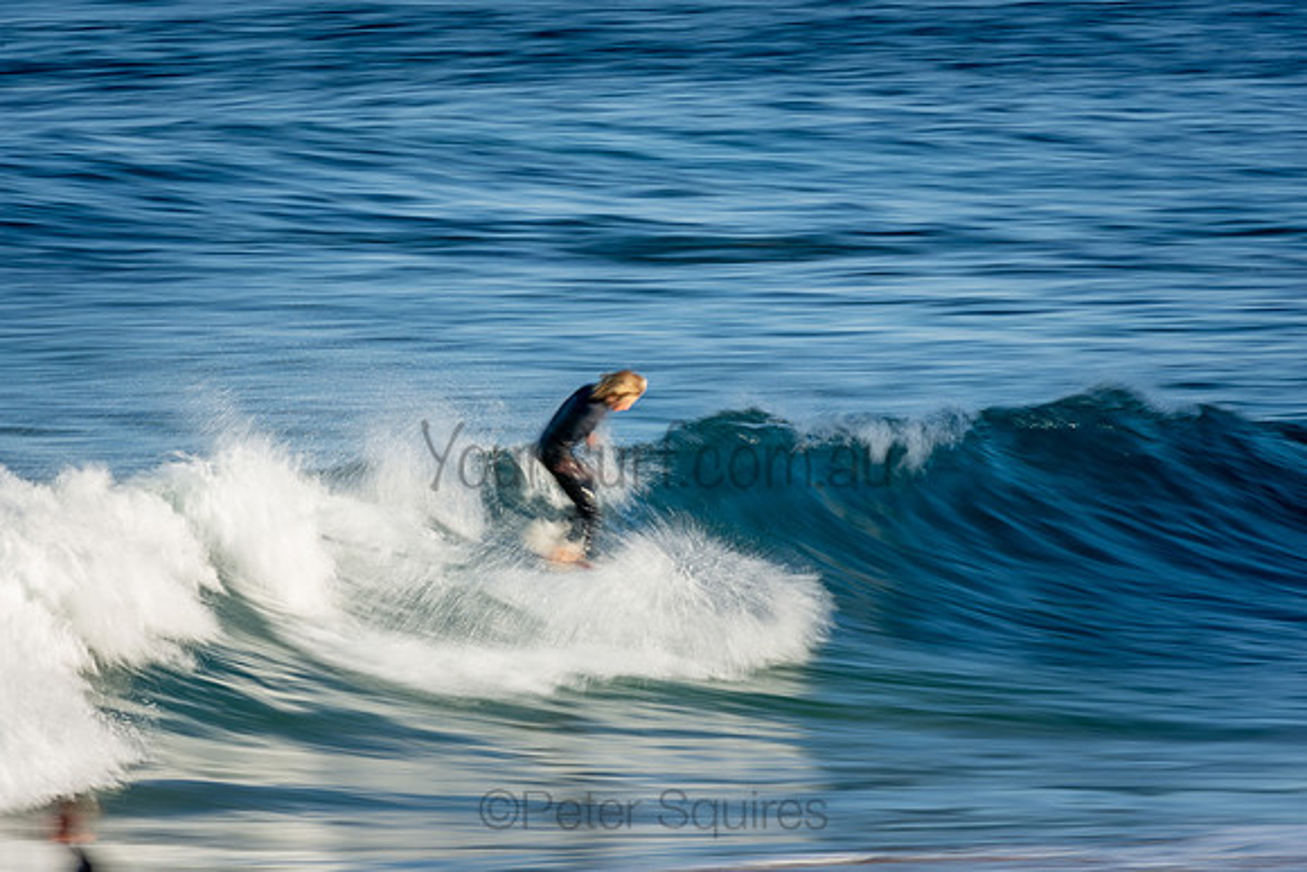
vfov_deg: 2.3
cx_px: 654
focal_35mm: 600
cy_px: 436
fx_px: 21787
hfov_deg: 3.4
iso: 100
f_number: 22
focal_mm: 400
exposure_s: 1/20
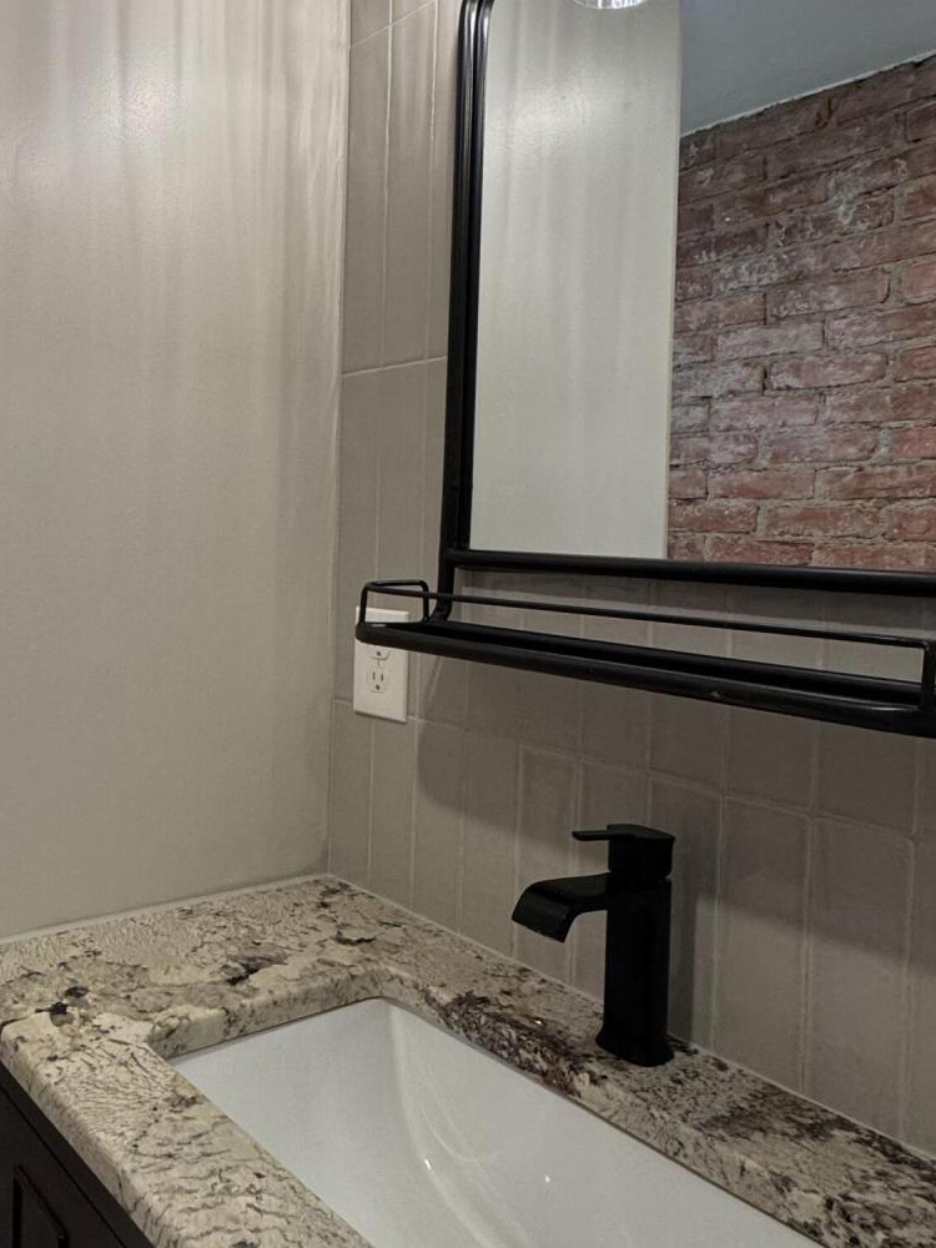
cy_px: 545
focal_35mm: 28
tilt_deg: -1.8
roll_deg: -0.7
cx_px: 84
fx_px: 1009
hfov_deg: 44.9
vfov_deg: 63.2
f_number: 2.2
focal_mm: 2.22
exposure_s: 1/120
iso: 160
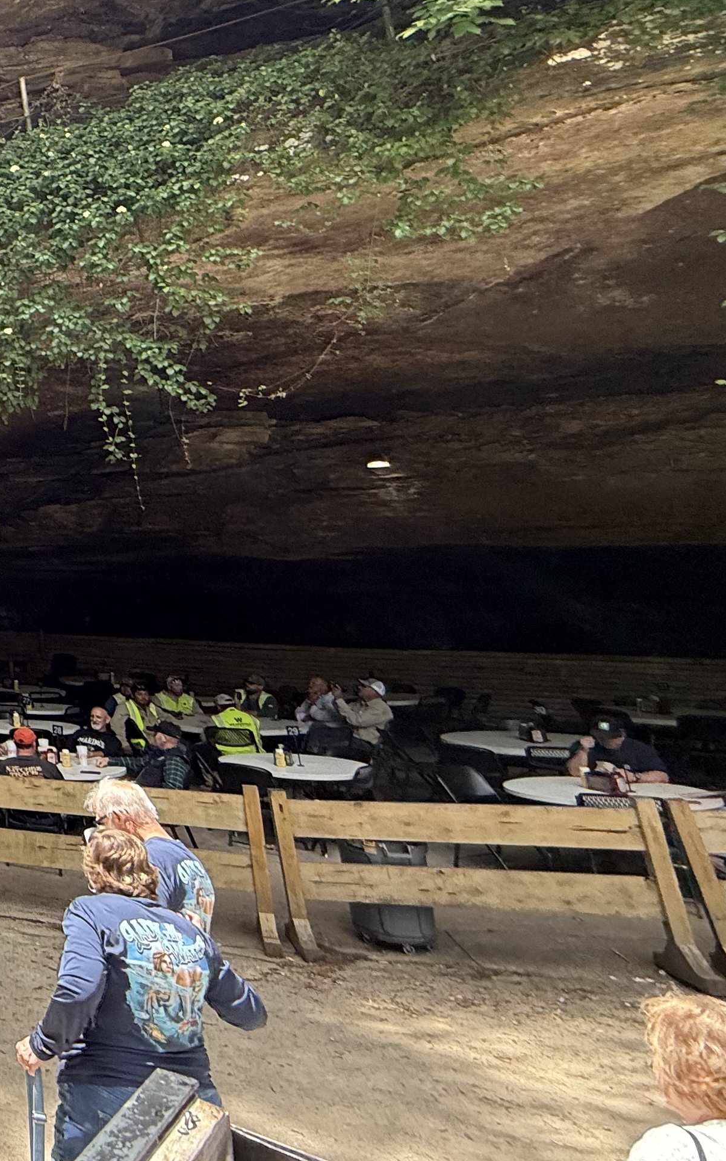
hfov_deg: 25.6
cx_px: -447
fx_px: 982
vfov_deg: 60.2
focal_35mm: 31
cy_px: 416
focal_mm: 2.22
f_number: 2.2
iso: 64
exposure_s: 1/207
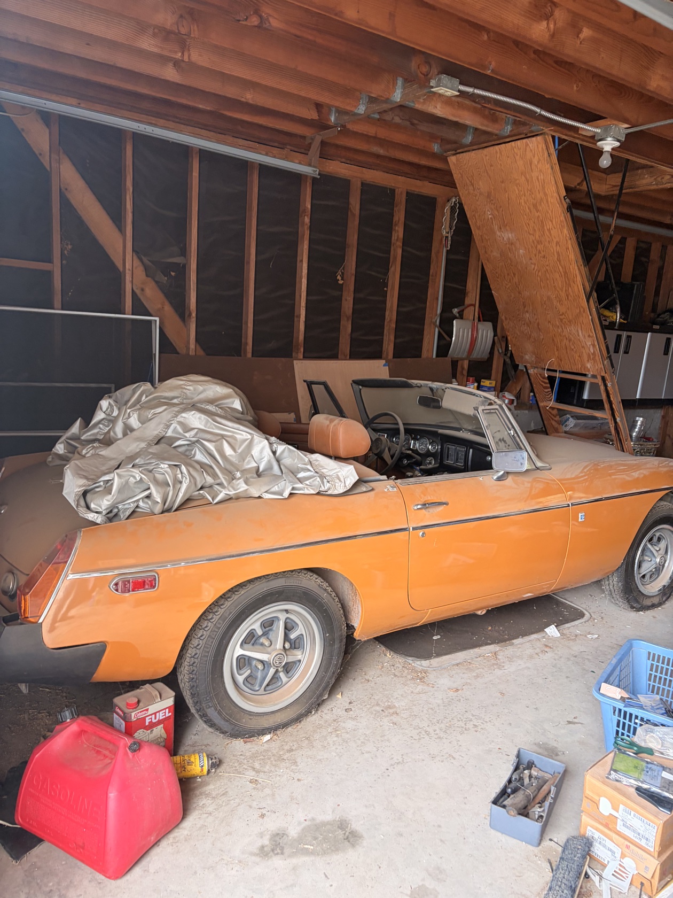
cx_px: 336
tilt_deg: -7.8
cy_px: 449
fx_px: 674
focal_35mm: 26
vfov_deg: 67.3
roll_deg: -3.9
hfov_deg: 53.1
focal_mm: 5.96
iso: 125
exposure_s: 1/78
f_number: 1.6
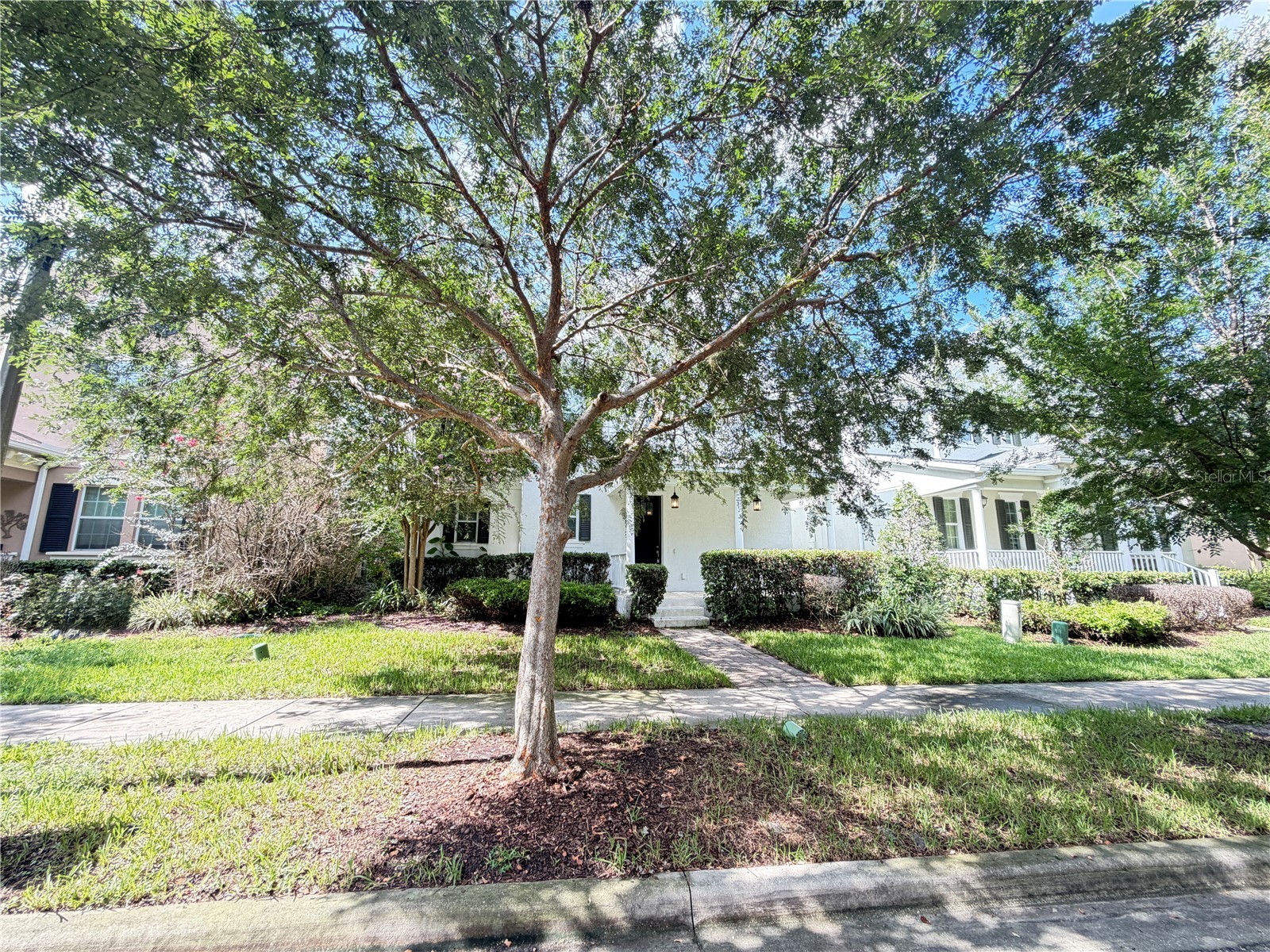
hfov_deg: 102.1
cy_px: 476
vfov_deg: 85.7
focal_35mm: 14
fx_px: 514
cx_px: 635
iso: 100
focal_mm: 2.22
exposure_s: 1/121
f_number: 2.2
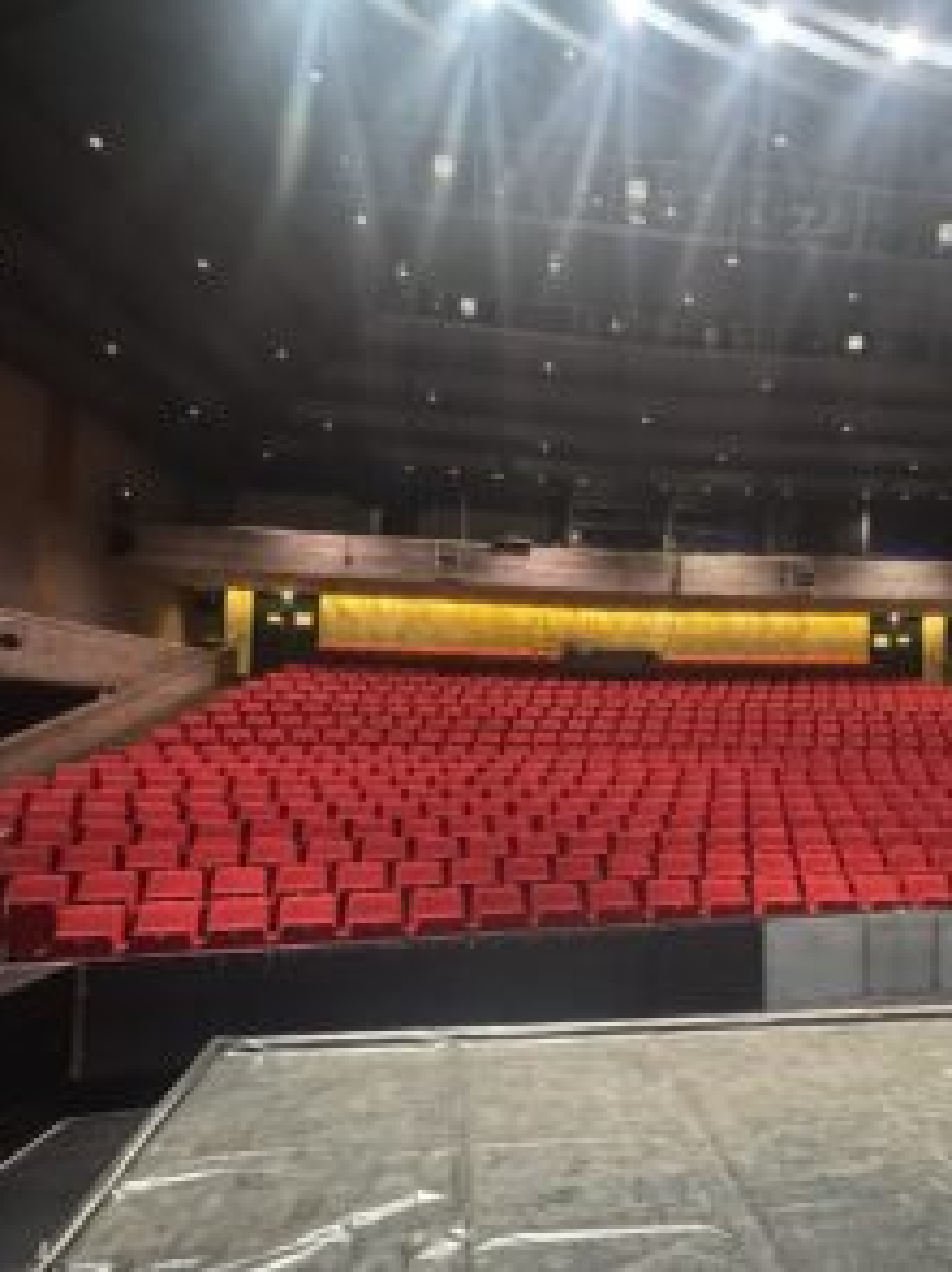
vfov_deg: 84.7
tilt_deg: +5.3
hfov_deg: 66.6
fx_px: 697
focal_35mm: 19
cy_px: 630
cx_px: 642
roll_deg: -0.7
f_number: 2.2
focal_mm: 2.22
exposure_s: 1/33
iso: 1250
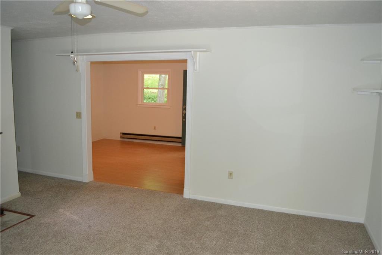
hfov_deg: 67.4
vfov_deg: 47.9
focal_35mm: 27
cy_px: 128
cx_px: 191
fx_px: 286
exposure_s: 1/60
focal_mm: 18
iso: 1400
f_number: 3.5
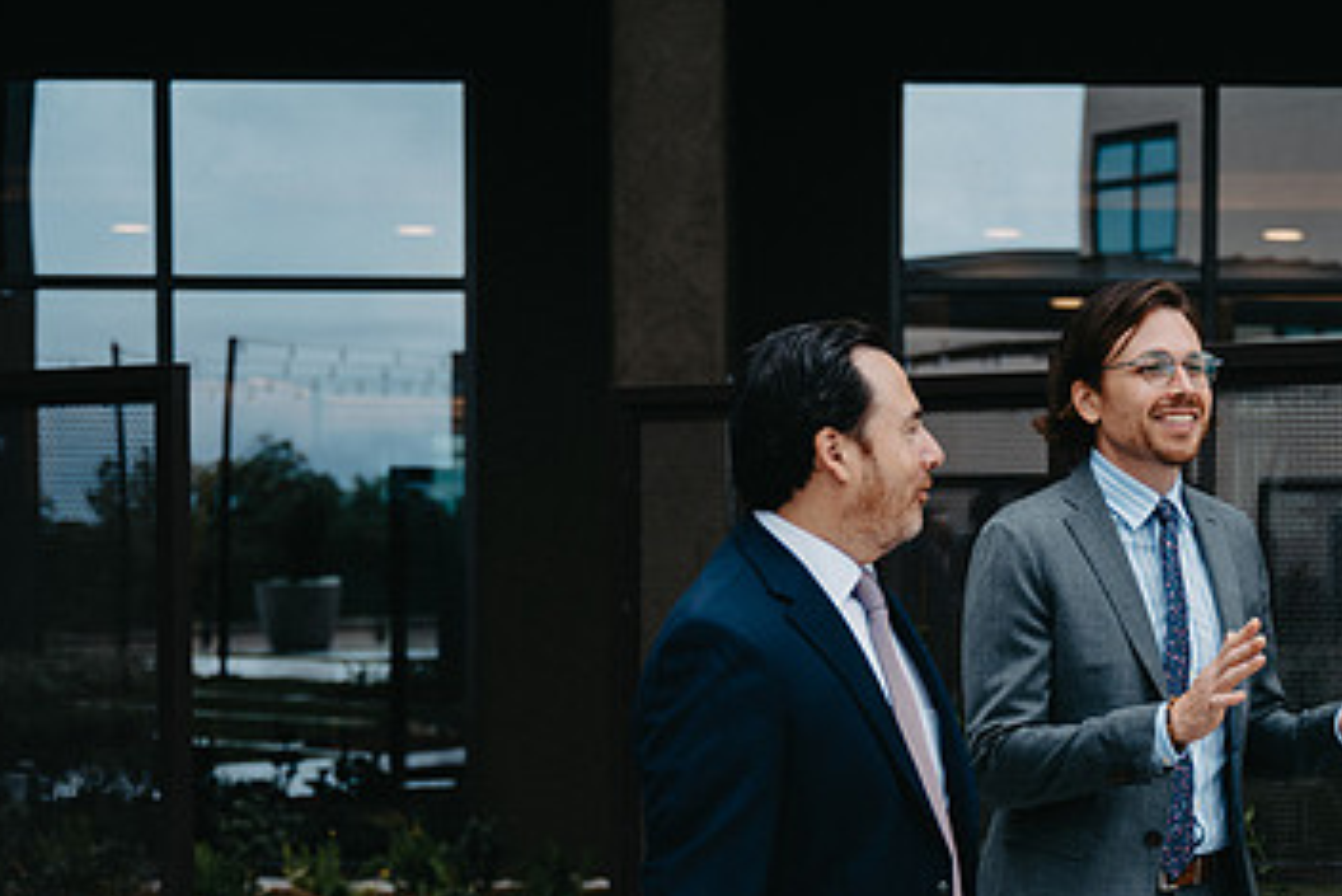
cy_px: 715
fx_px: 3132
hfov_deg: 24.0
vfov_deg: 16.2
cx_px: 987
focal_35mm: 84
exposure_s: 1/400
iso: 100
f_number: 2.8
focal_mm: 51
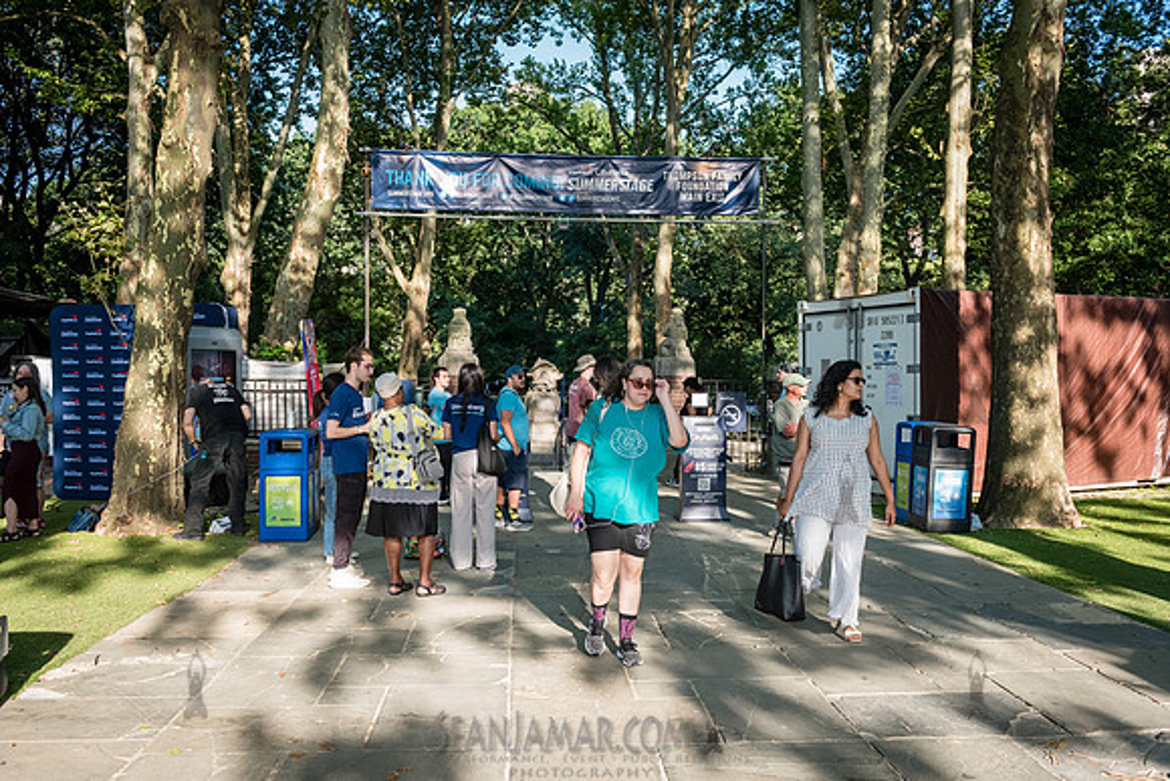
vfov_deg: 40.5
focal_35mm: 33
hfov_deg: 57.9
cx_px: 569
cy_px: 391
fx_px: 1057
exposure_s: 1/1250
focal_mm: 31
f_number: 4.5
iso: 1000
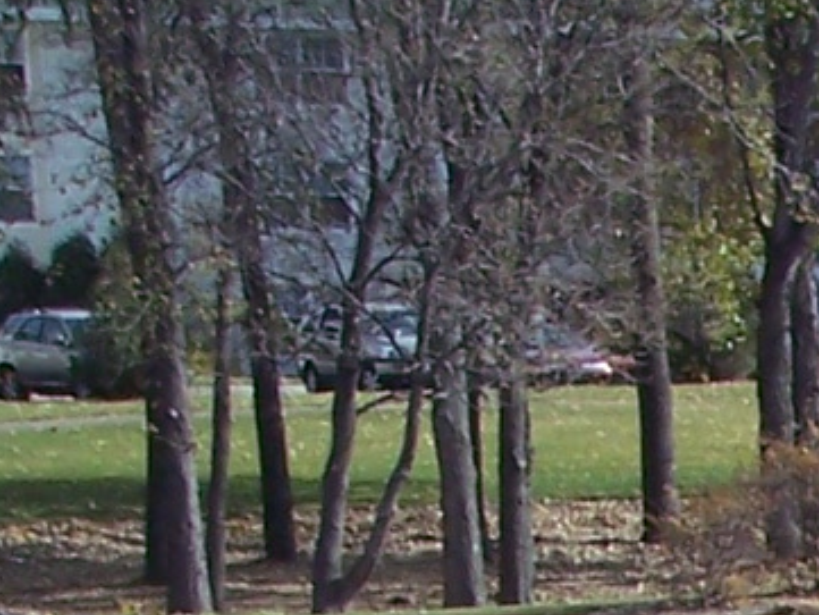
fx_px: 5893
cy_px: 1865
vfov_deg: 5.6
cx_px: 2273
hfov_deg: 7.2
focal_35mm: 249
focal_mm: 8
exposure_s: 1/750
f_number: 4
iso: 100
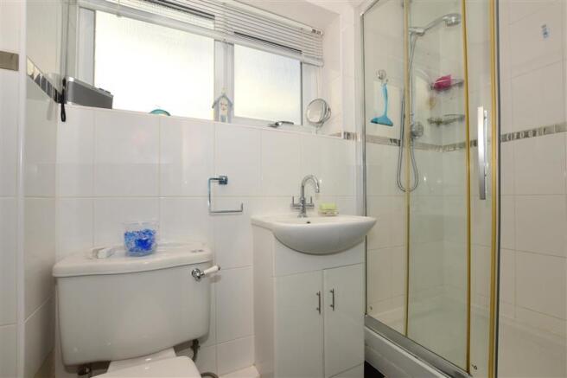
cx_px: 284
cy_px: 189
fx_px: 236
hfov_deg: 100.4
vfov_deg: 77.3
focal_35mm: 15
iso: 200
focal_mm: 10
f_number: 9
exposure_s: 1/200
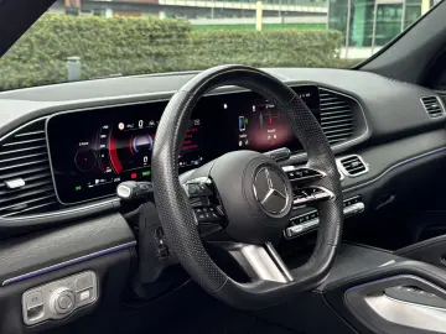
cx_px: 223
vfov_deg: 30.3
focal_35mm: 48
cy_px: 167
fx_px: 618
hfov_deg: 39.7
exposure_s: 1/181
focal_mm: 6.76
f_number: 1.78
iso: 64
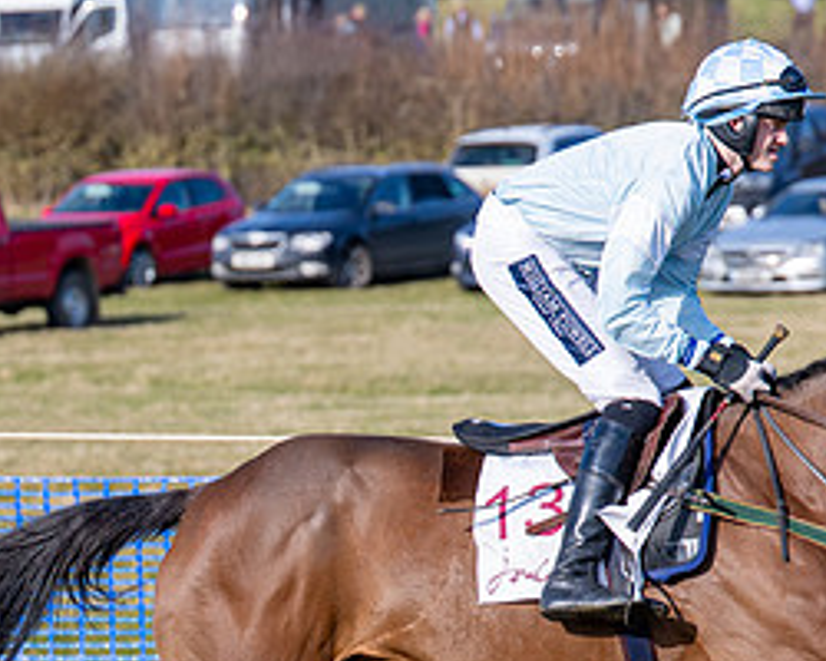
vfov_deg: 4.2
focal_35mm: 364
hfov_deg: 5.3
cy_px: 597
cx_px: 417
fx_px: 8898
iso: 100
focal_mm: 88
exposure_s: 1/1600
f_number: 2.8
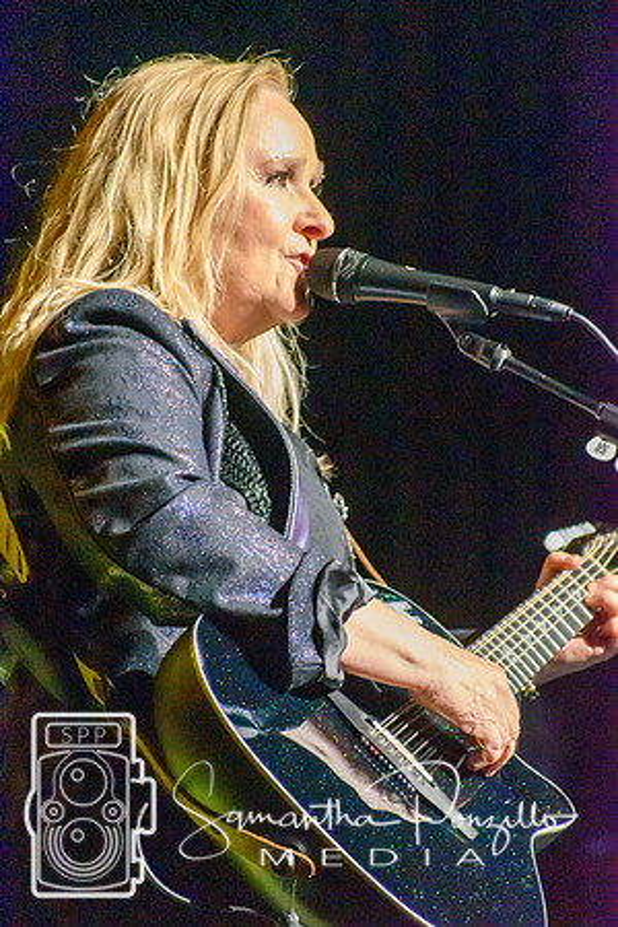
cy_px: 464
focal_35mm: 390
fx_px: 10042
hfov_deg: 3.5
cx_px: 309
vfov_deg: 5.3
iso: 12800
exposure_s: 1/320
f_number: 6
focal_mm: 260
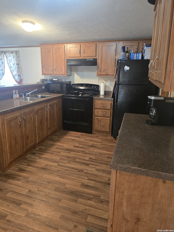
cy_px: 116
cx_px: 87
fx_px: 154
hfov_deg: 58.9
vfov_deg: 73.9
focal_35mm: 23
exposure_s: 1/60
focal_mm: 6.3
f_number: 1.7
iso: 640
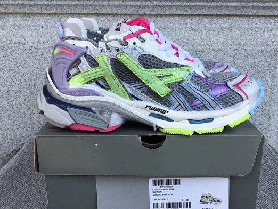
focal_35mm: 38
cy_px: 123
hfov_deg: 48.9
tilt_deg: -16.8
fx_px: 305
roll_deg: +0.1
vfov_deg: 37.6
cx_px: 151
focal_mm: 3.3
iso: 25
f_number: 2.4
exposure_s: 1/471
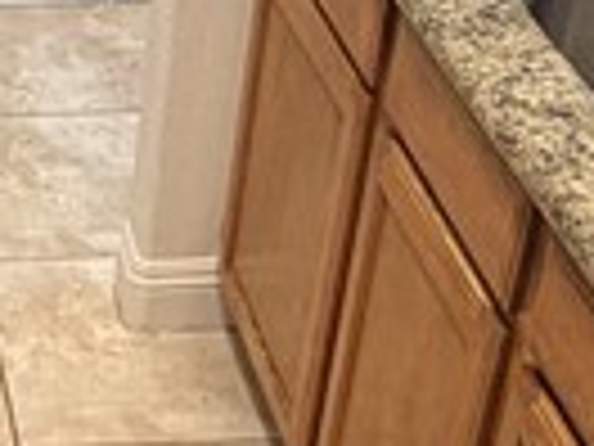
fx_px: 1870
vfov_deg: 13.6
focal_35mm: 109
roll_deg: +2.9
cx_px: -297
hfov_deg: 16.4
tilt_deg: -33.7
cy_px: 284
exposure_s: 1/120
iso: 320
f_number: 2.2
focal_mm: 2.22
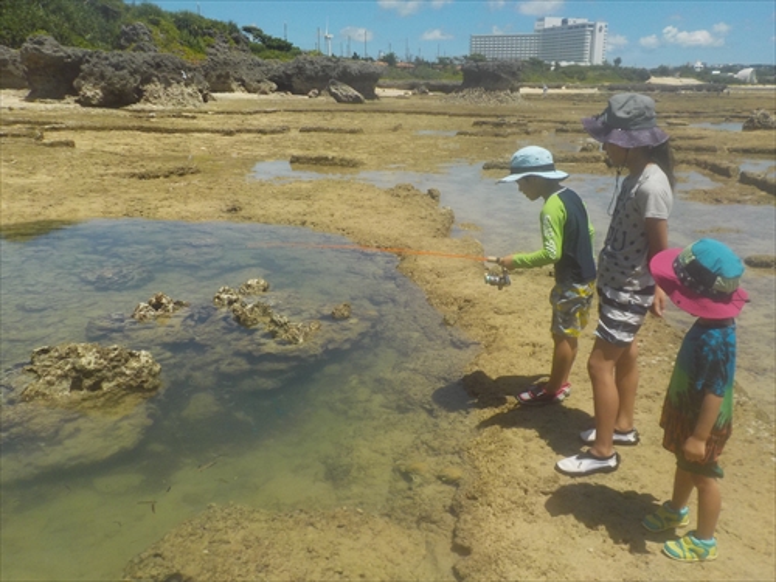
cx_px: 388
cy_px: 291
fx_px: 673
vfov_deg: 46.8
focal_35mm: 30
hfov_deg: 60.0
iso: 125
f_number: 6.6
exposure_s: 1/500
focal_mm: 4.1
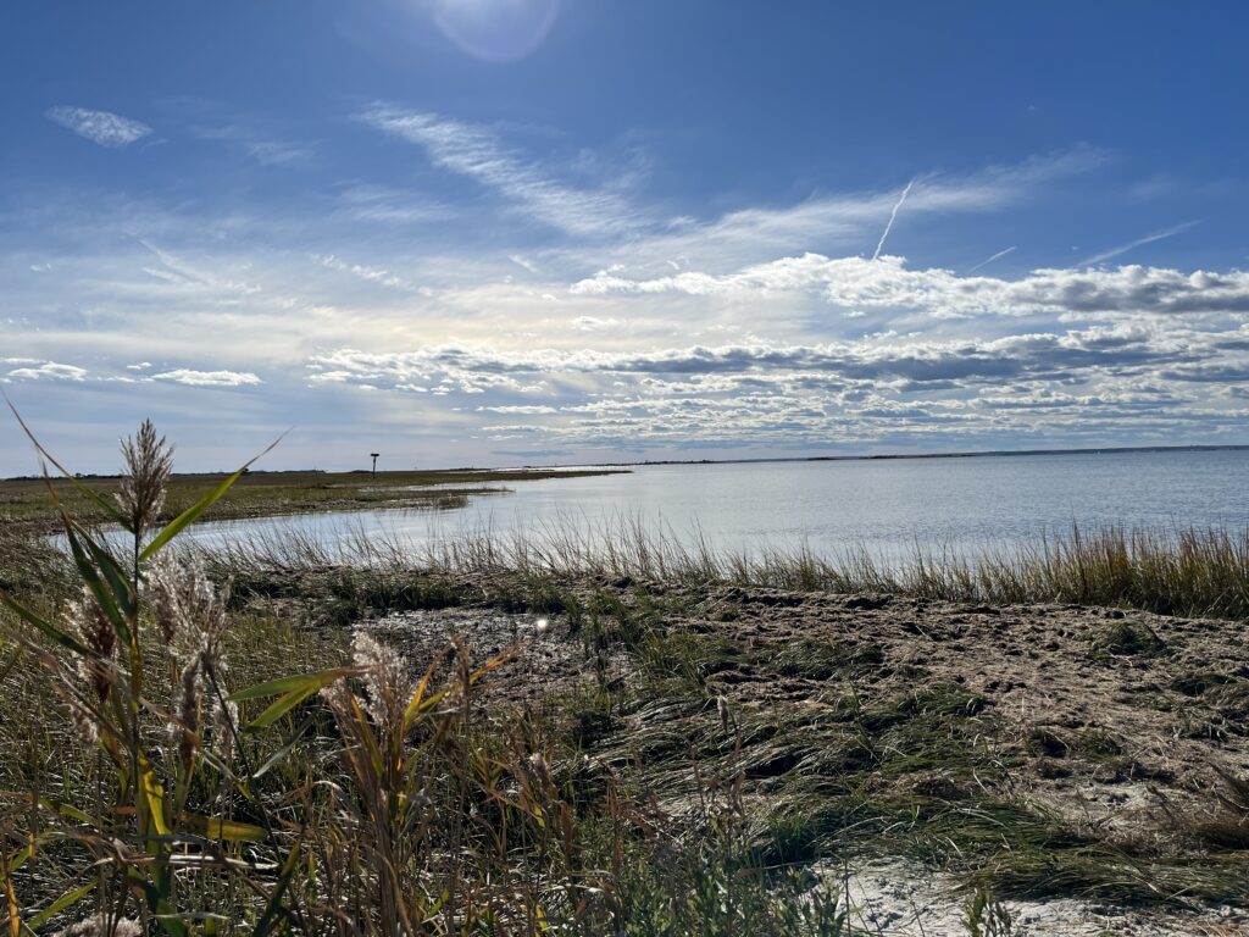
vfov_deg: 53.1
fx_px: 938
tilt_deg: -0.9
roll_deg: +2.5
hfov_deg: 67.3
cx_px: 624
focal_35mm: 26
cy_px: 468
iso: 50
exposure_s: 1/11905
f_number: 1.6
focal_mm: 5.1
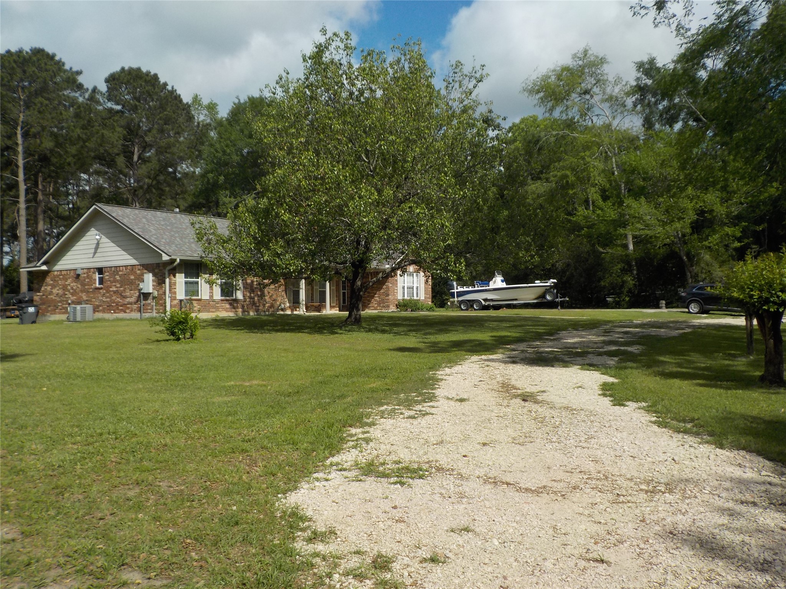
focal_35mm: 30
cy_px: 294
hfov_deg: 60.0
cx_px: 393
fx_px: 681
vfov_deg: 46.8
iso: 125
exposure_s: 1/500
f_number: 6.6
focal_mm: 4.1
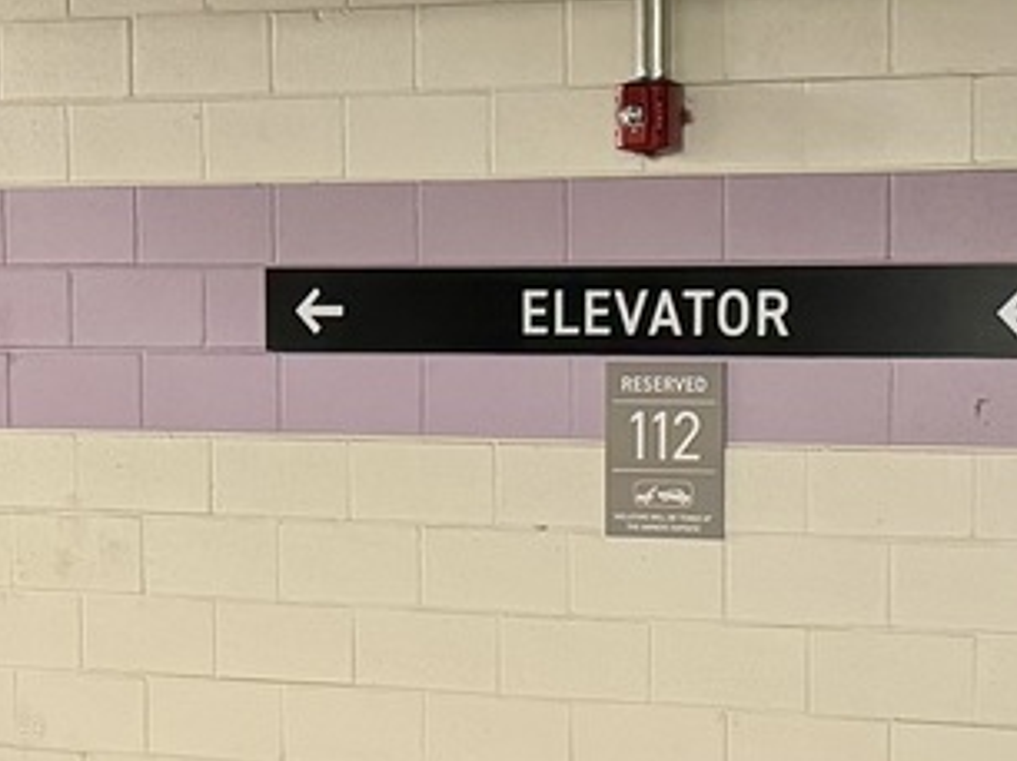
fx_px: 3317
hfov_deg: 17.4
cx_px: 575
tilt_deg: -6.2
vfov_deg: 13.0
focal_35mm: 113
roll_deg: -0.8
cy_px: 698
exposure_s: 1/60
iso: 640
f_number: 1.78
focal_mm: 6.76
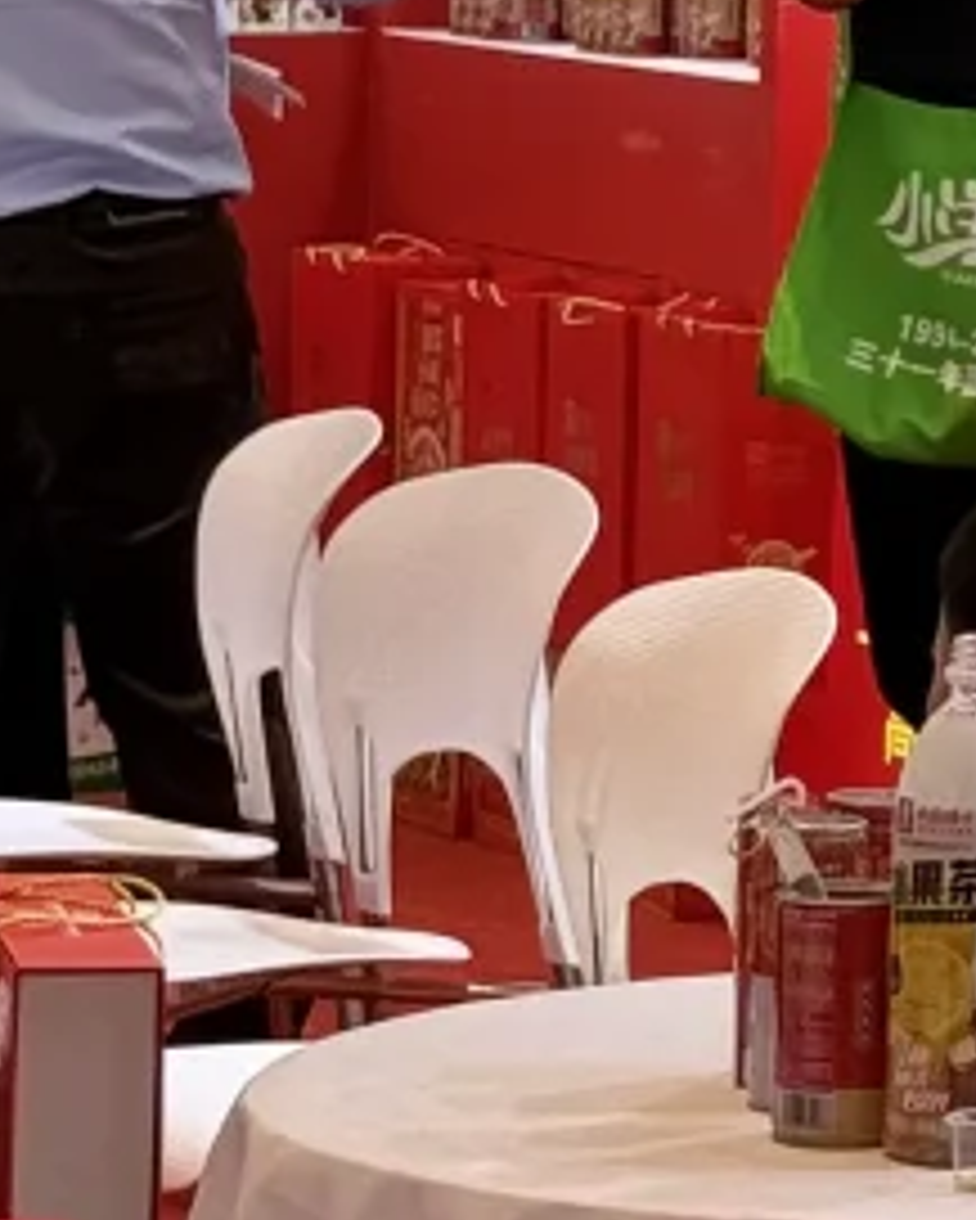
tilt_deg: +1.3
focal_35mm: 249
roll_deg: -0.6
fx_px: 8986
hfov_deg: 6.1
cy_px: -504
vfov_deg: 7.6
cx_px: 1655
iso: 80
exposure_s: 1/264
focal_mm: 6.76
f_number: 1.78
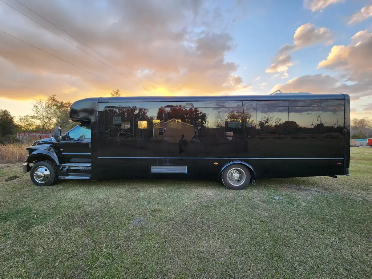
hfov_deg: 106.2
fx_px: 140
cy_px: 140
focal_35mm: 13
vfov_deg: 89.9
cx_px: 186
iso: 80
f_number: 2.2
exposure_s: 1/120
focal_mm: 2.2
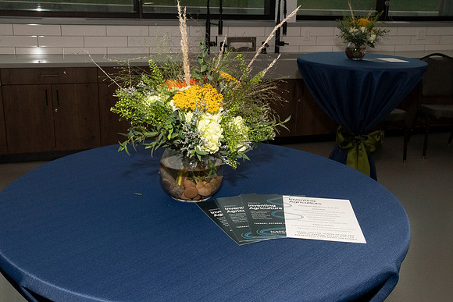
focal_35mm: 42
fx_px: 529
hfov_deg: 46.4
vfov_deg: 31.9
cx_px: 226
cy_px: 151
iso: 3200
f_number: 20
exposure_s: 1/200
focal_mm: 28
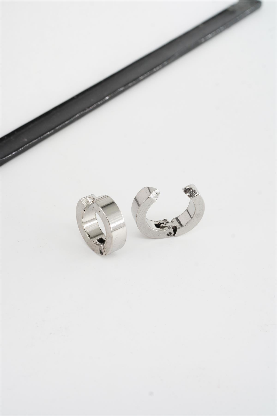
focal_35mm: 84
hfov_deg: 16.3
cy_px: 208
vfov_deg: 24.2
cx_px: 138
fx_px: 969
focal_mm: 55
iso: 400
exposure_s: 1/60
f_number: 20
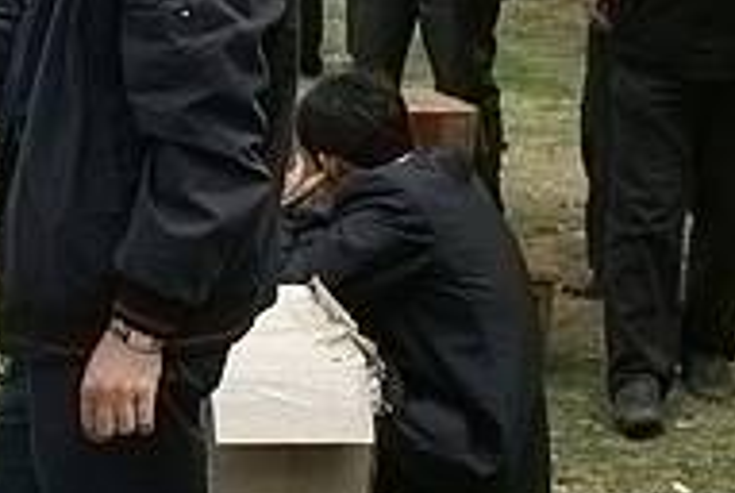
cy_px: 64
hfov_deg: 12.3
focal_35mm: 163
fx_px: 3333
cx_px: -181
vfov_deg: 8.4
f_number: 5.6
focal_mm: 26
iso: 100
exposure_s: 1/200
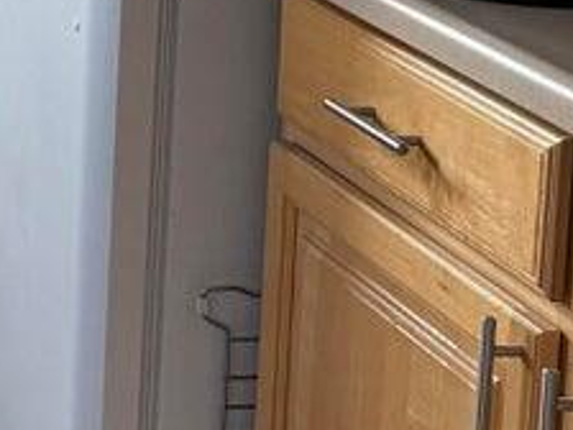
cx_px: -648
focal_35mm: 146
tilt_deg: -9.1
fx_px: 2417
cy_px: -202
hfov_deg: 11.8
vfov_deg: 9.9
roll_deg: -0.1
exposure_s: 1/214
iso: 200
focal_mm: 6.76
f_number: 1.78
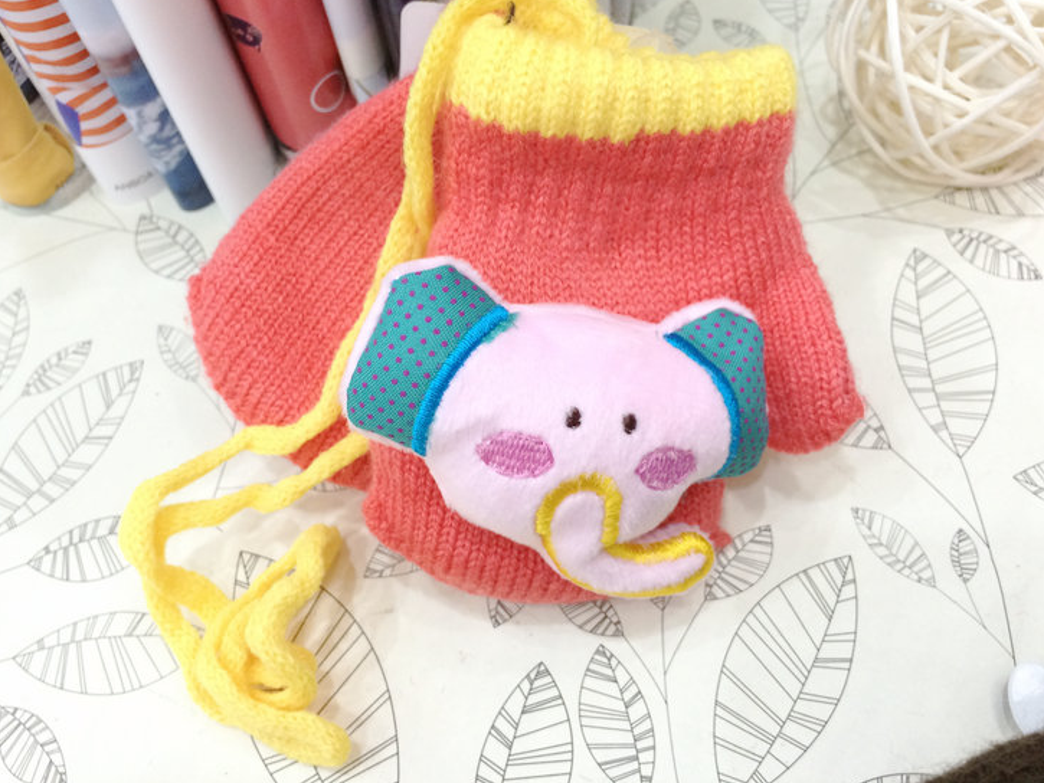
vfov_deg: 44.1
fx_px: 965
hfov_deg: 56.7
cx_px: 481
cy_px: 354
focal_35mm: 32
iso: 80
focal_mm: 4.15
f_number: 2.2
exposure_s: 1/33
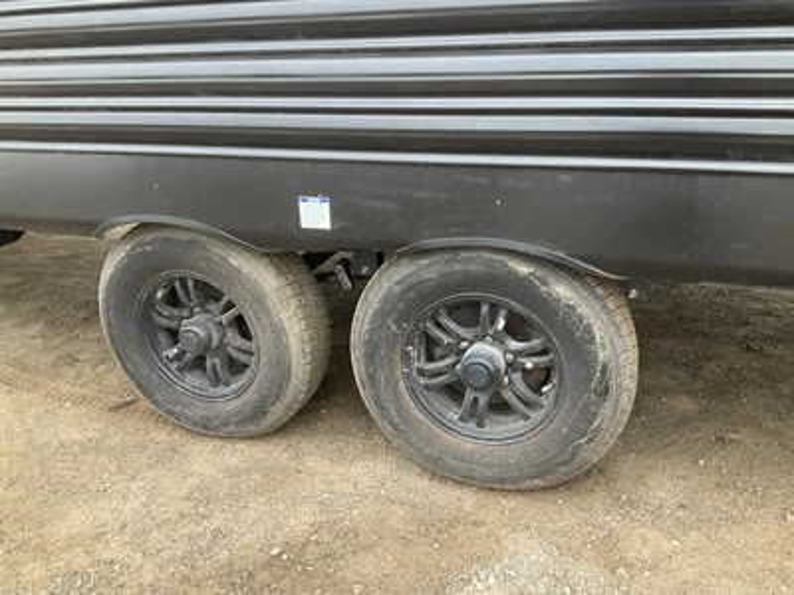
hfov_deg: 61.7
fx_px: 665
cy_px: 298
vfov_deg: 48.2
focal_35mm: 29
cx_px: 397
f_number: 1.8
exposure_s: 1/115
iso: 64
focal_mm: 3
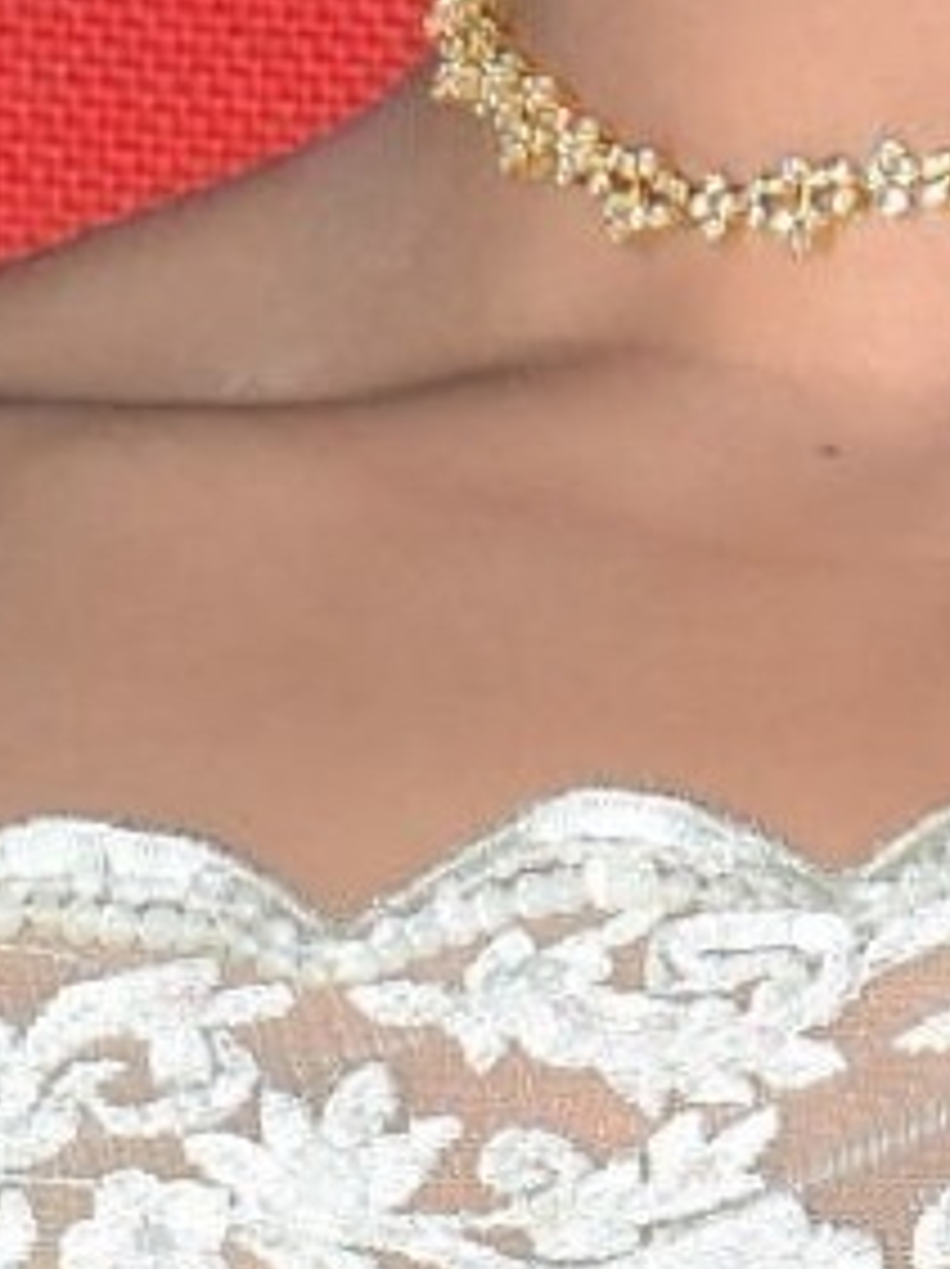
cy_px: 853
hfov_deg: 1.6
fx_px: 33239
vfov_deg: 2.2
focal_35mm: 907
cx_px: 509
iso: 320
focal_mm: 98
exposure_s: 1/125
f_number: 7.1
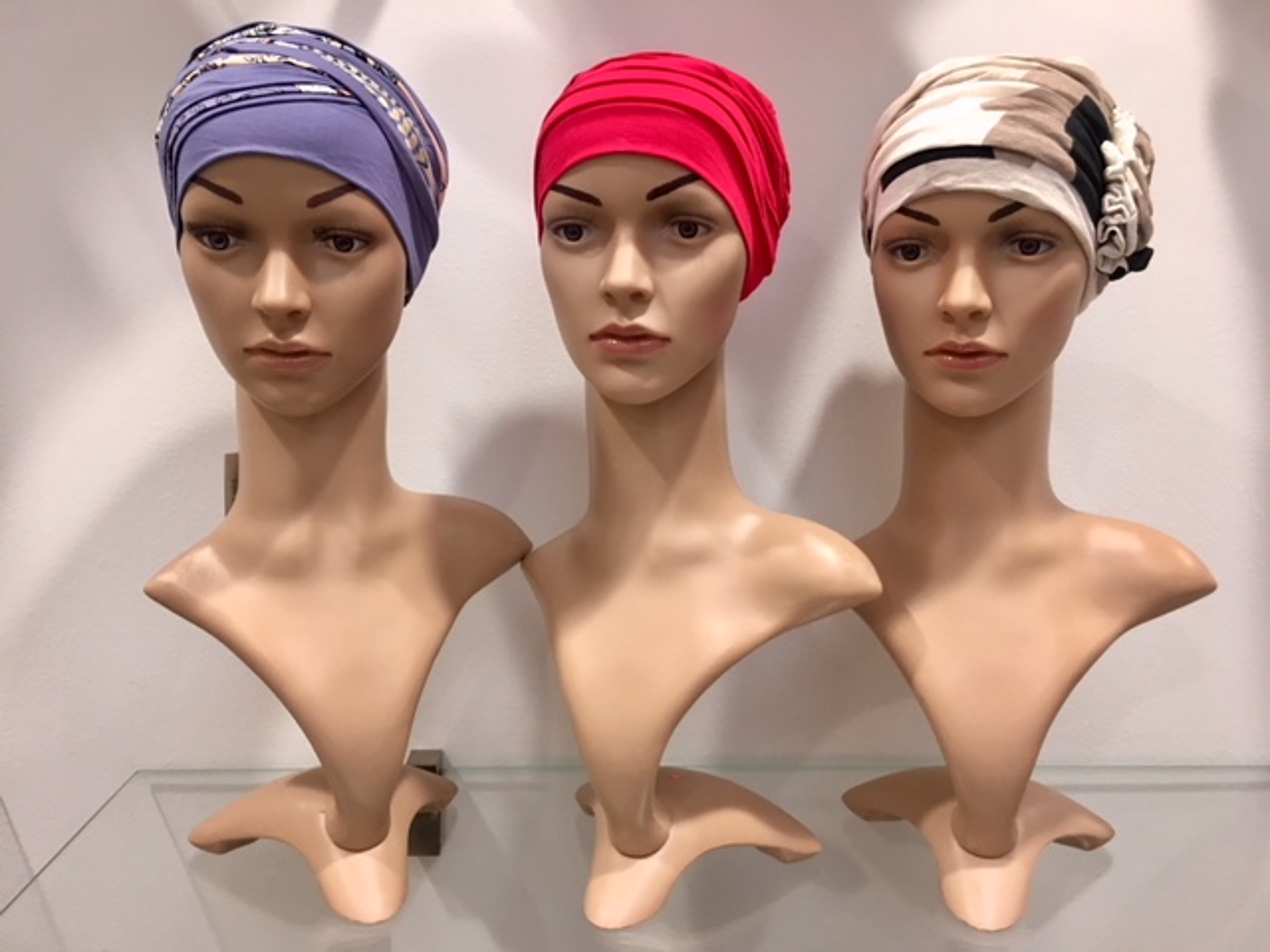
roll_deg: -1.5
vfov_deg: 48.2
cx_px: 635
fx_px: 1064
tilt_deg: -7.8
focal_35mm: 29
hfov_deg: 61.7
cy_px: 476
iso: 125
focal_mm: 4.15
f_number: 2.2
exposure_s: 1/33
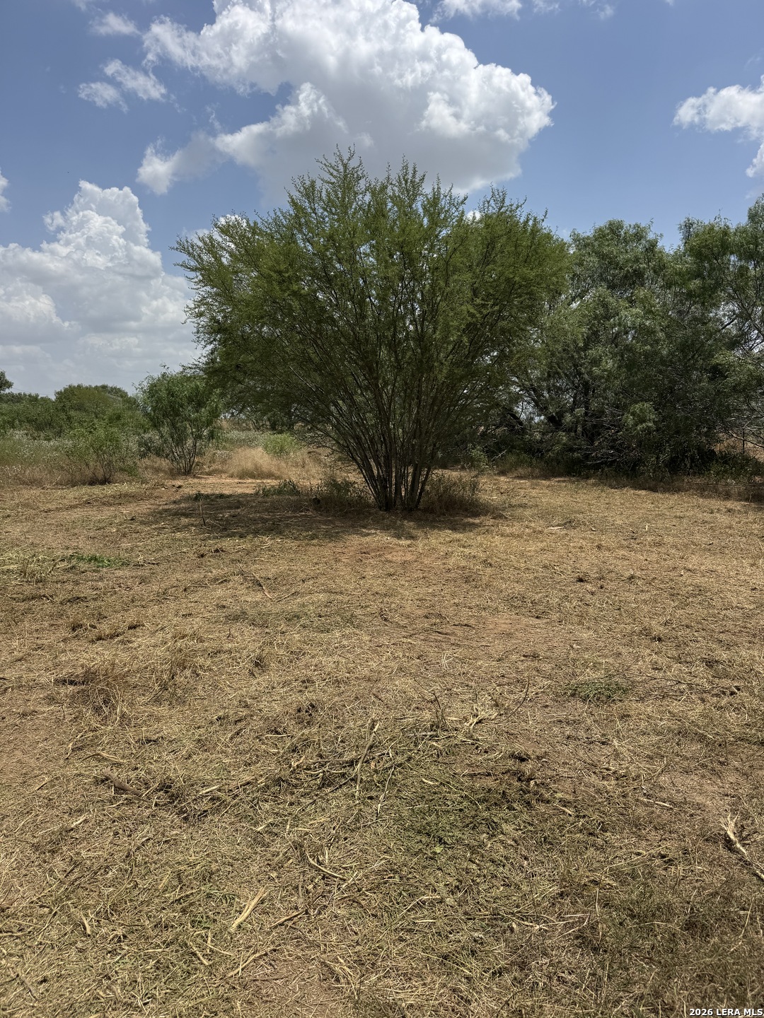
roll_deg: -0.2
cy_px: 509
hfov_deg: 56.8
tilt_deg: -6.3
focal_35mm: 24
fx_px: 706
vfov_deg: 71.6
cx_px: 382
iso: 80
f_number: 1.78
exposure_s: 1/7092
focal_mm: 6.76
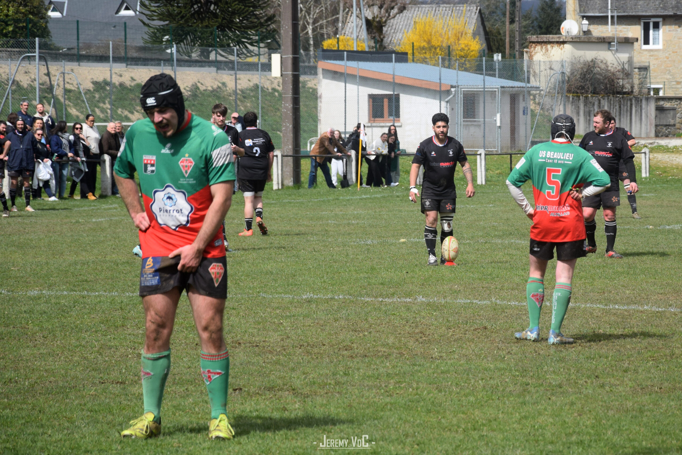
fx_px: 2983
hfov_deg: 13.0
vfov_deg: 8.7
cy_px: 228
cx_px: 341
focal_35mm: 158
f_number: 6.3
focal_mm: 105
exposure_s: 1/1600
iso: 400
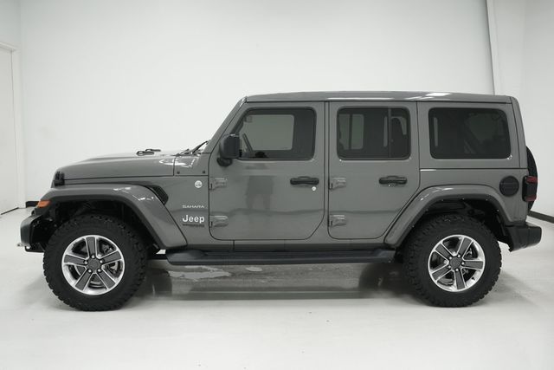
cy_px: 185
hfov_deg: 57.2
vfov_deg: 40.0
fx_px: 508
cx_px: 277
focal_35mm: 33
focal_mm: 22
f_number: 5.6
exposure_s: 1/200
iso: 800
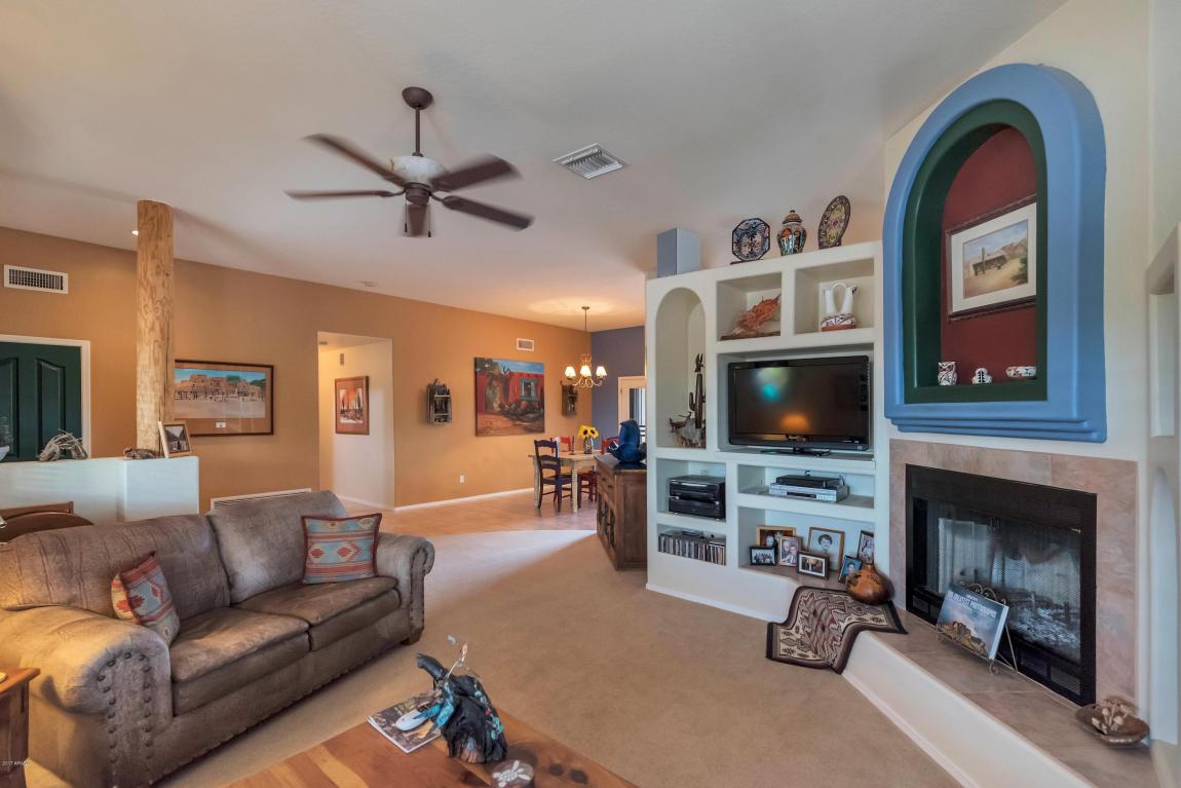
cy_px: 394
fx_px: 492
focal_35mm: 15
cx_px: 590
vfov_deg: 77.3
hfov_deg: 100.4
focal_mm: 15
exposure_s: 1/60
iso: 3200
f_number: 5
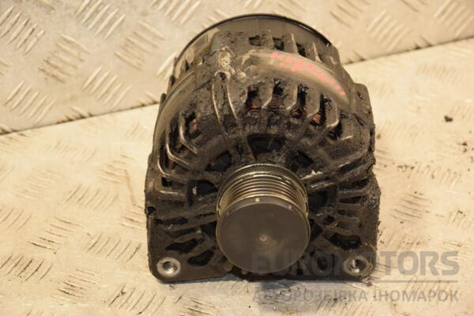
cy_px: 158
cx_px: 237
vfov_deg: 12.2
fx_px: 1481
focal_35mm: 112
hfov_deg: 18.2
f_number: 5.3
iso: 800
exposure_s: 1/80
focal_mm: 75
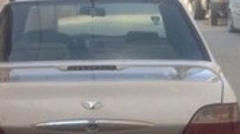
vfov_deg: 11.5
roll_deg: +0.4
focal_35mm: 101
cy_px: 189
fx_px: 642
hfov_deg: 21.1
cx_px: 94
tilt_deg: -18.1
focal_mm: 4.12
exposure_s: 1/287
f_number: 2.4
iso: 50
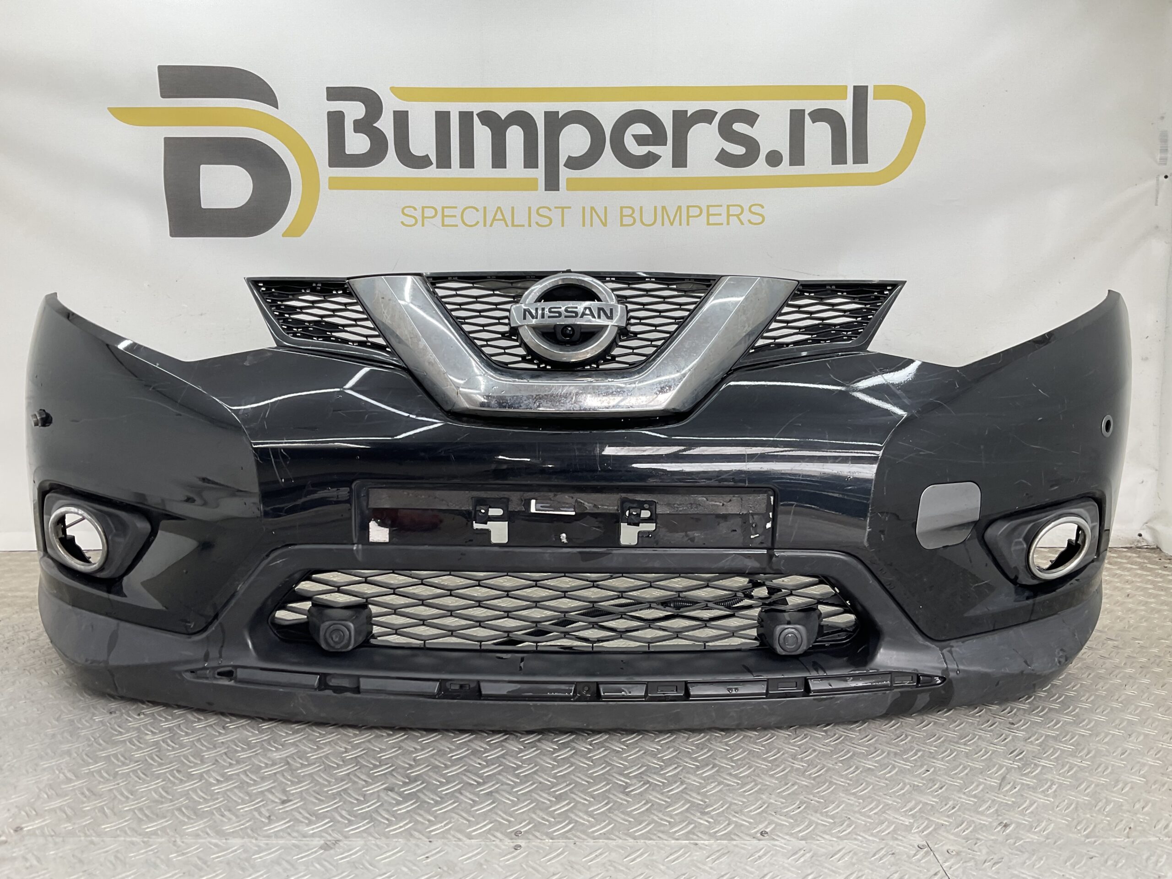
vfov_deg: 48.2
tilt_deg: -10.9
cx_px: 586
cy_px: 440
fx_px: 982
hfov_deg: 61.7
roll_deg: -0.7
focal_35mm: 29
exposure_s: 1/100
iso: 20
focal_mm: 3
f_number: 1.8
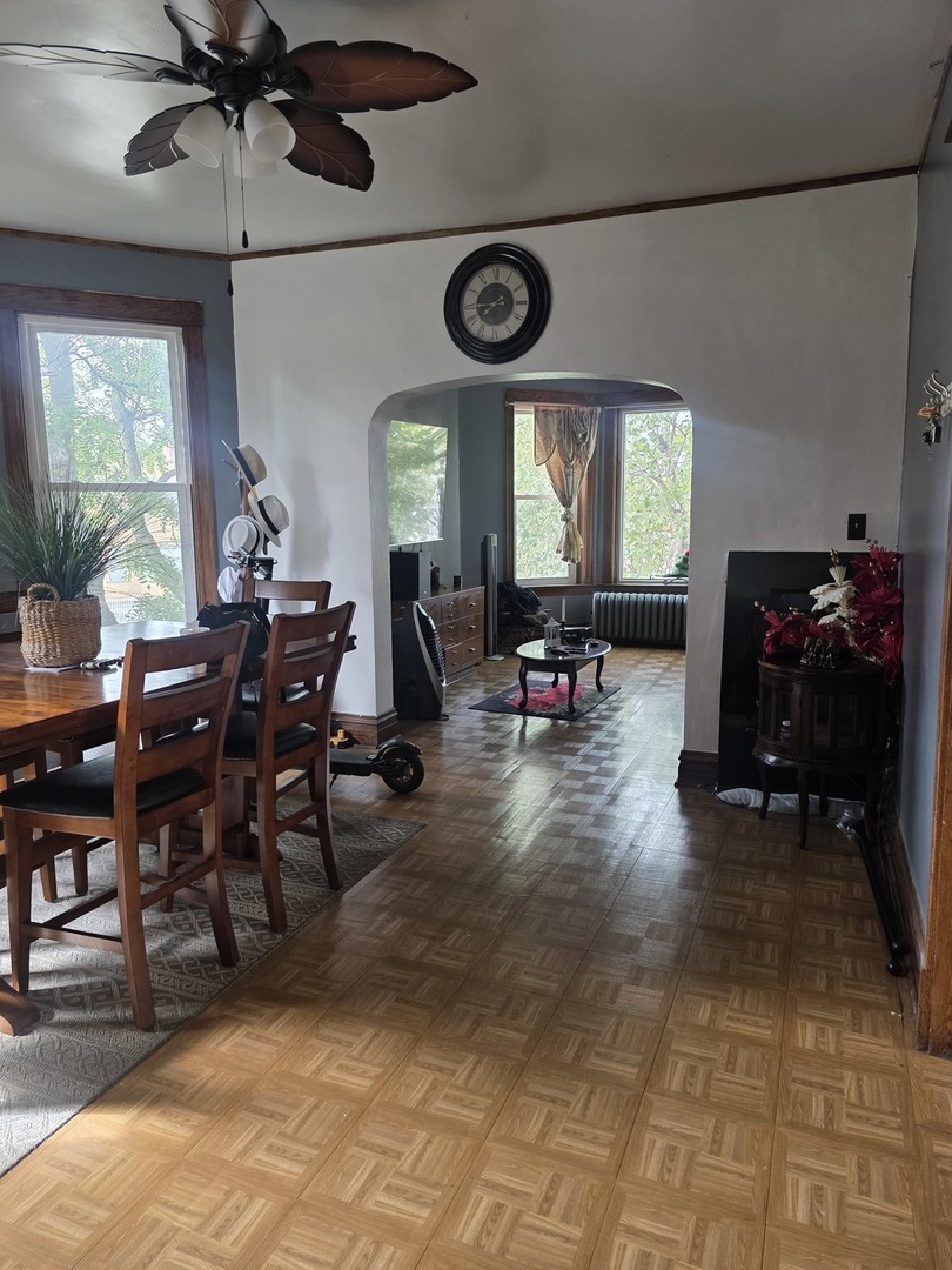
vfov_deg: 73.9
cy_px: 635
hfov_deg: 58.9
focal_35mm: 23
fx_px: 843
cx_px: 476
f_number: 1.7
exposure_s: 1/120
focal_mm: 6.3
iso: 160
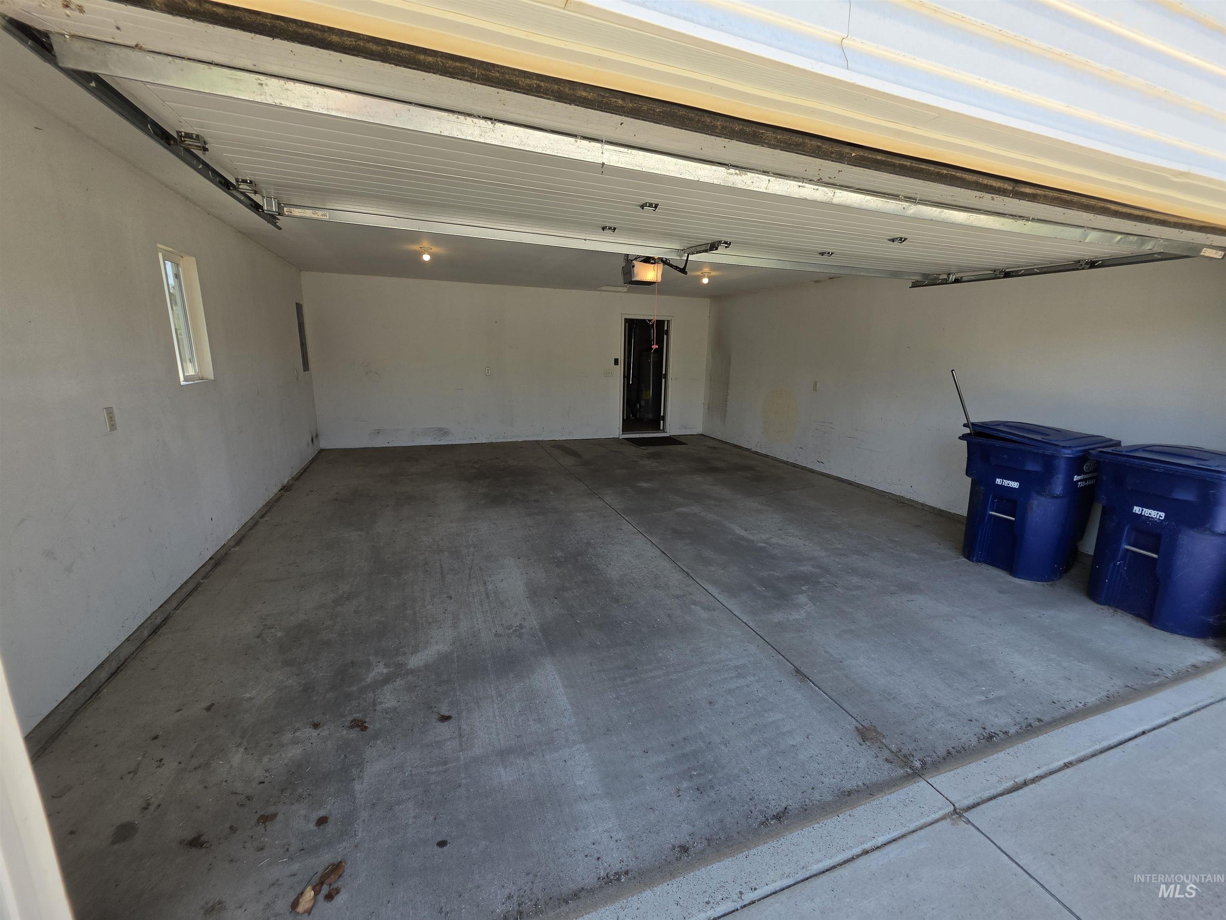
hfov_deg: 106.2
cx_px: 613
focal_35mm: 13
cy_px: 460
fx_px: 460
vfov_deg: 89.9
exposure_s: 1/451
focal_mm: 2.2
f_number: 1.9
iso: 32
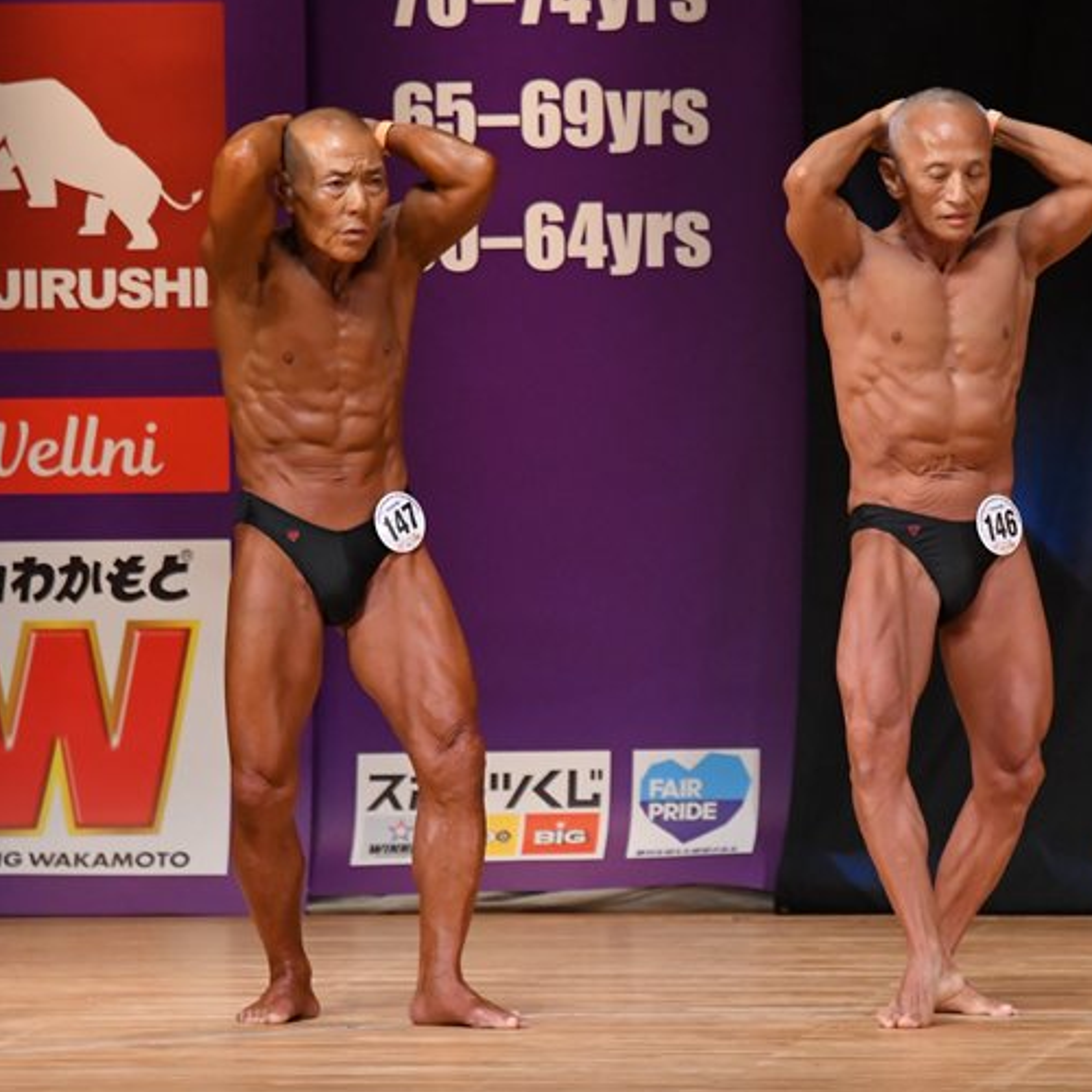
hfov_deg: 4.4
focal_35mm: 395
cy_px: 546
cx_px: 634
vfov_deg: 4.4
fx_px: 14098
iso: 4000
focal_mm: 200
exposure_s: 1/400
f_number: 5.6
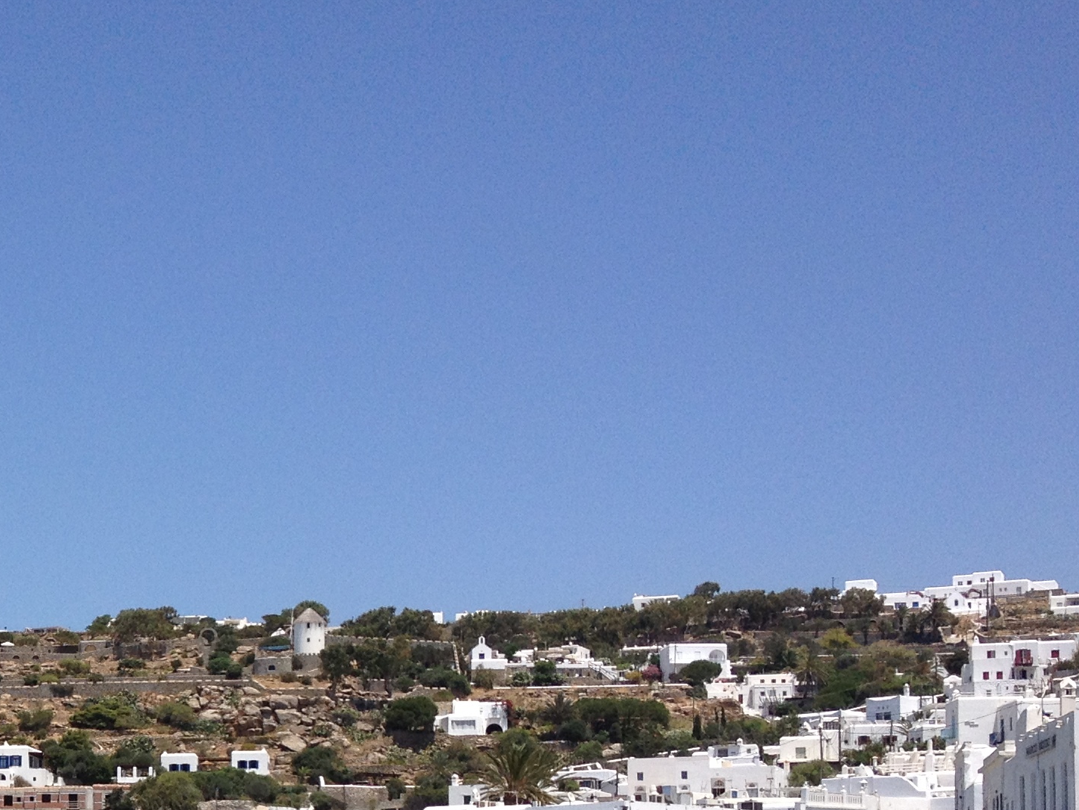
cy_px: 852
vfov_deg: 17.9
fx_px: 2494
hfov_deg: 22.9
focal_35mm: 80
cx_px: -119
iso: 50
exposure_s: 1/2404
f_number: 2.4
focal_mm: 4.28
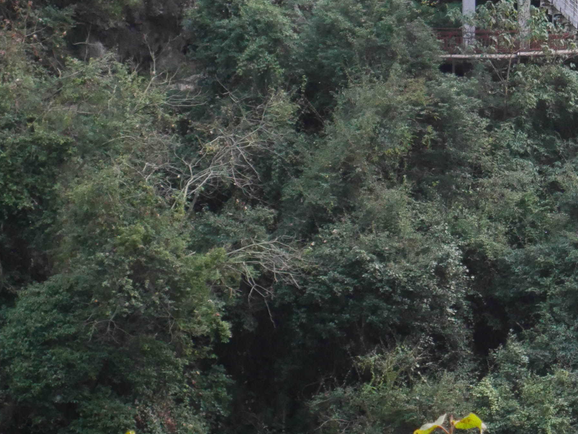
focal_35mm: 214
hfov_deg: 9.1
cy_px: 46
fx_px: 3575
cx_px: 701
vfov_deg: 6.9
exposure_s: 1/100
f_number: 5.6
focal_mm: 42
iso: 1600
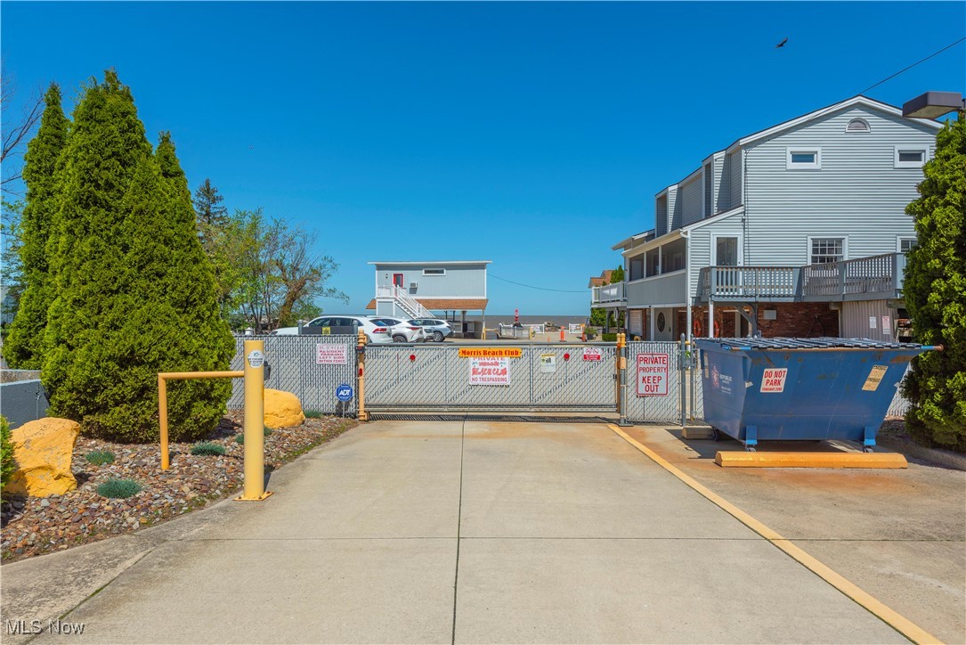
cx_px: 483
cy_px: 322
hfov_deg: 73.7
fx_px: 644
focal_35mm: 24
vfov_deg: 53.2
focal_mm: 24
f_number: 9
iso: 200
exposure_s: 1/800
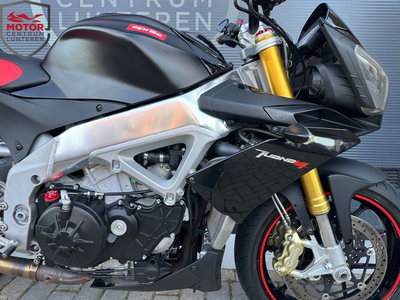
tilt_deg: -4.3
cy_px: 150
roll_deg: -0.3
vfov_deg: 56.8
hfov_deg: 71.6
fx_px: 277
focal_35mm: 24
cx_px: 200
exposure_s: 1/191
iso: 64
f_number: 1.78
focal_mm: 6.86
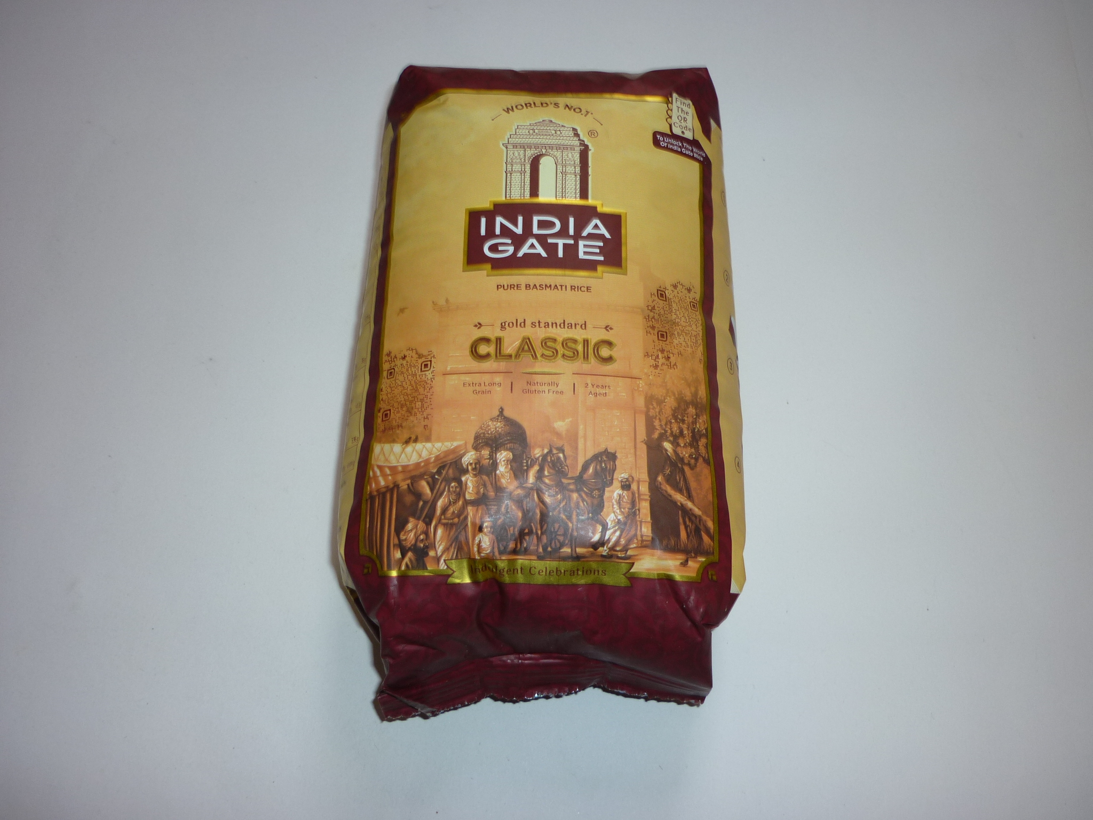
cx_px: 546
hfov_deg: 55.4
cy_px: 410
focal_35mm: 33
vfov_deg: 42.9
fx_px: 1042
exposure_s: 1/30
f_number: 2.8
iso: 100
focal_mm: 5.5
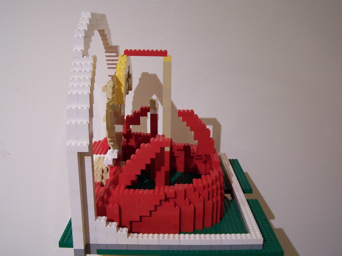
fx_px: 375
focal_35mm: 38
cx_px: 171
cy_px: 128
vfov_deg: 37.7
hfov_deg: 49.0
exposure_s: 1/2
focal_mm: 6.3
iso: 80
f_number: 2.8
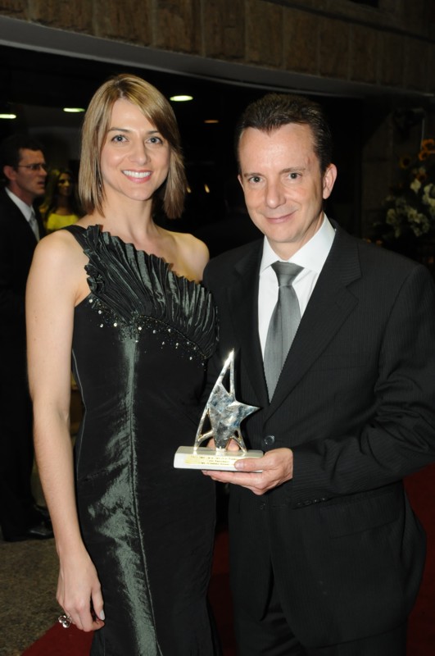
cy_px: 328
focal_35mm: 48
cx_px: 218
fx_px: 873
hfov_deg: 28.0
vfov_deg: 41.2
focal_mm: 32
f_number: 6.3
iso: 800
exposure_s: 1/50
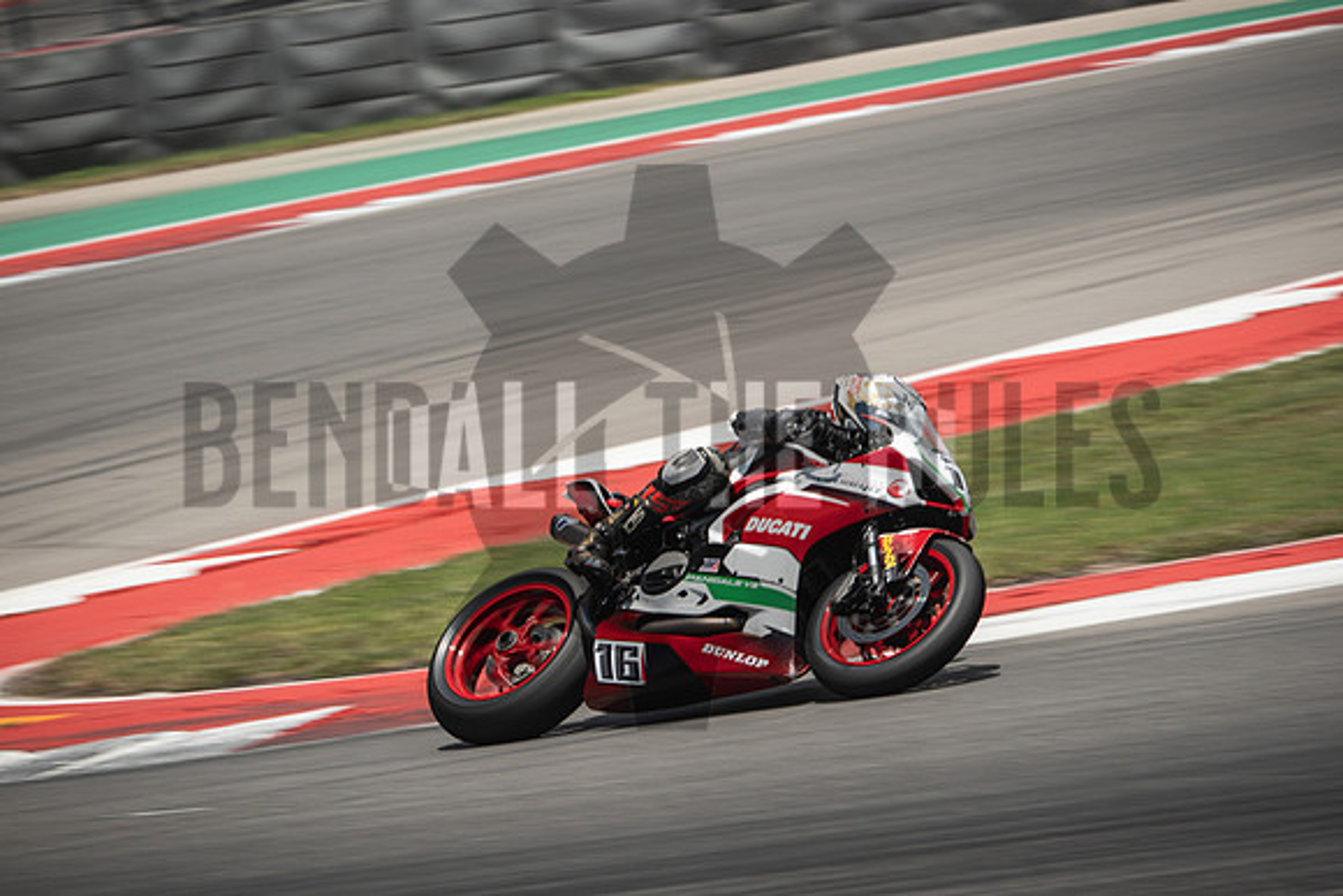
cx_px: 672
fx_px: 11194
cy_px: 448
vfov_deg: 4.6
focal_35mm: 300
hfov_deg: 6.9
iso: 125
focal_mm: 200
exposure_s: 1/200
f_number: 9
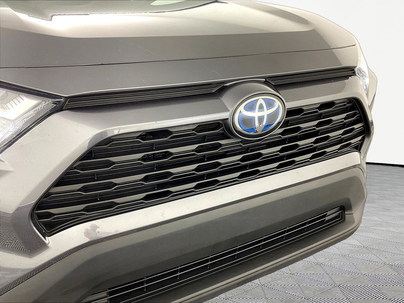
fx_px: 338
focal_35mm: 29
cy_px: 152
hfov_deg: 61.7
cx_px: 202
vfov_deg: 48.2
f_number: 1.8
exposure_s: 1/60
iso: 100
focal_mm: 3
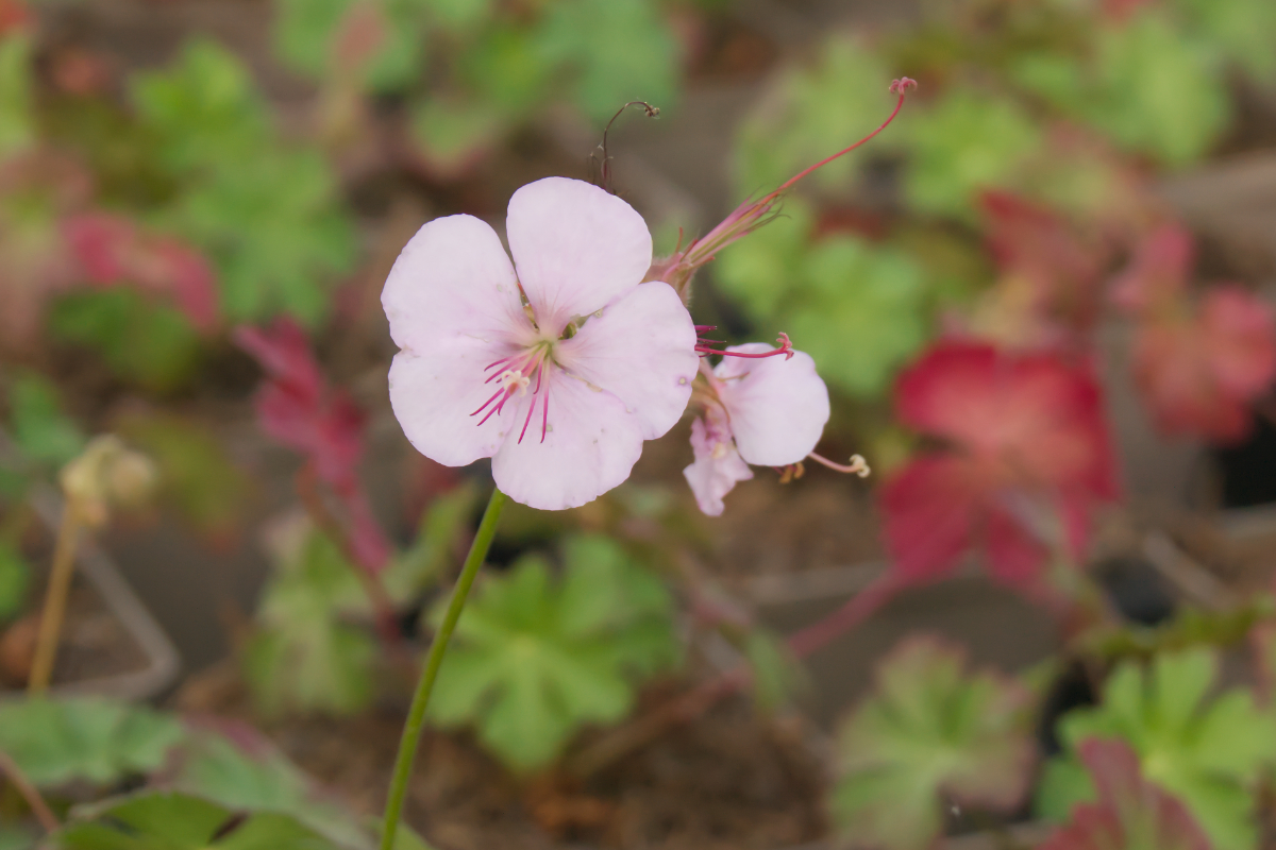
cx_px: 638
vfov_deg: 16.6
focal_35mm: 82
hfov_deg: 24.6
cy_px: 425
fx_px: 2924
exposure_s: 1/500
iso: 1600
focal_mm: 55
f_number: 9
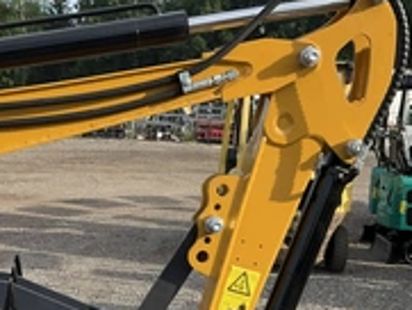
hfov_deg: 29.3
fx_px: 762
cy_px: 244
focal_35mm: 64
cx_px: 64
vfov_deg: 22.7
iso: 25
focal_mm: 3
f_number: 1.8
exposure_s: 1/804
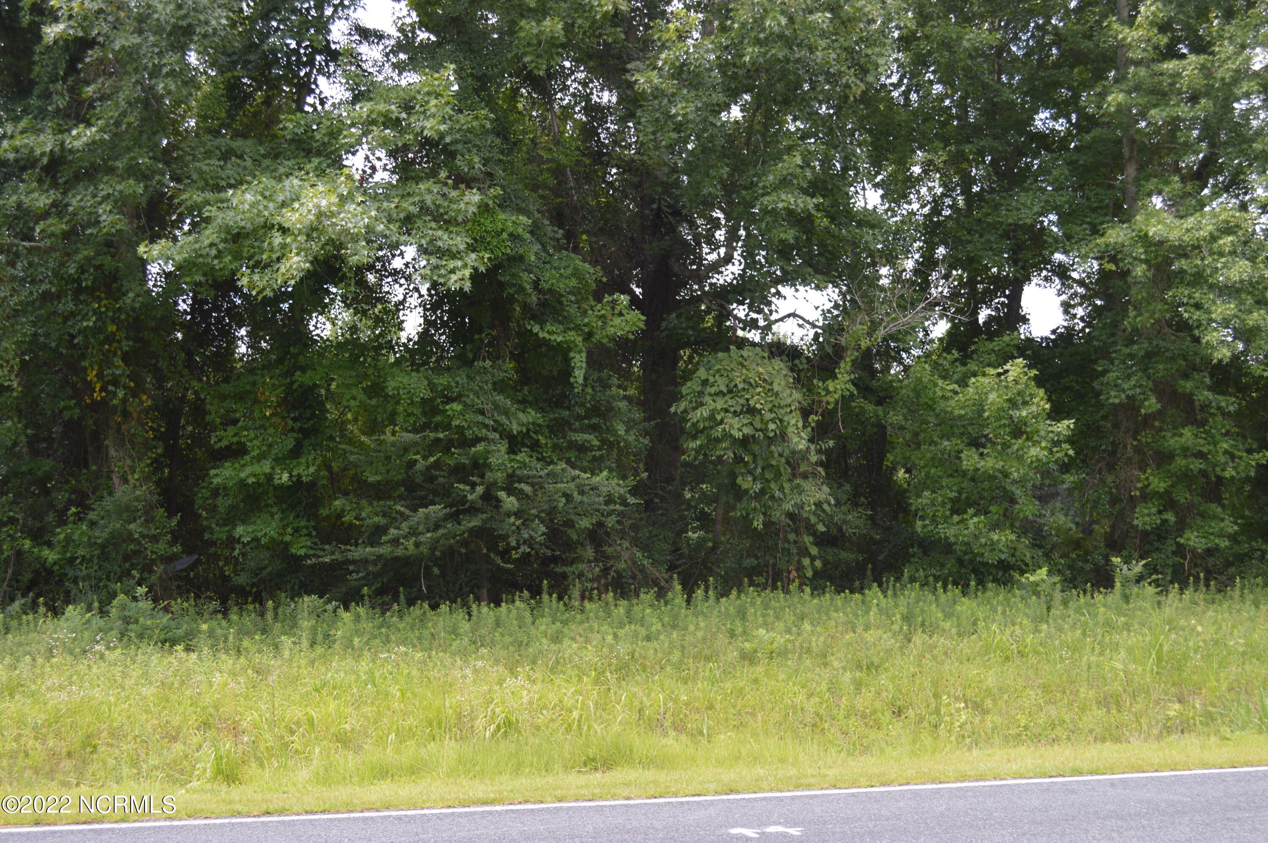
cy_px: 422
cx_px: 634
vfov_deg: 34.1
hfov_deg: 49.6
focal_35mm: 39
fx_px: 1372
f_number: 5.6
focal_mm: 26
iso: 100
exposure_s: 1/125
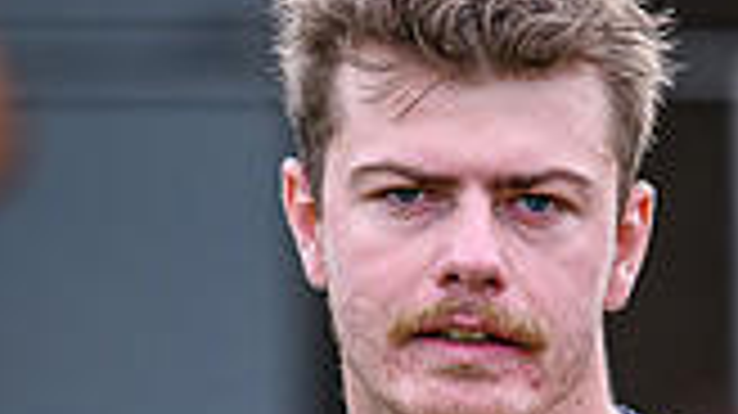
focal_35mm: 1388
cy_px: 597
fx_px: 27144
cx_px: 441
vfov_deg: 0.9
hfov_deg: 1.6
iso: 400
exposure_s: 1/1600
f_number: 2.8
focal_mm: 175
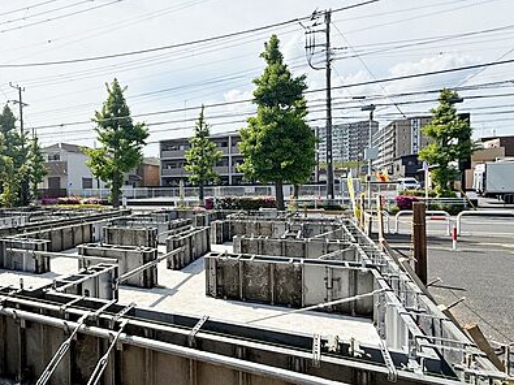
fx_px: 327
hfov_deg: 73.9
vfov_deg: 61.1
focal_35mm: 22
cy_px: 196
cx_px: 168
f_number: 2.2
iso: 50
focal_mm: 2.22
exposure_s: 1/2976
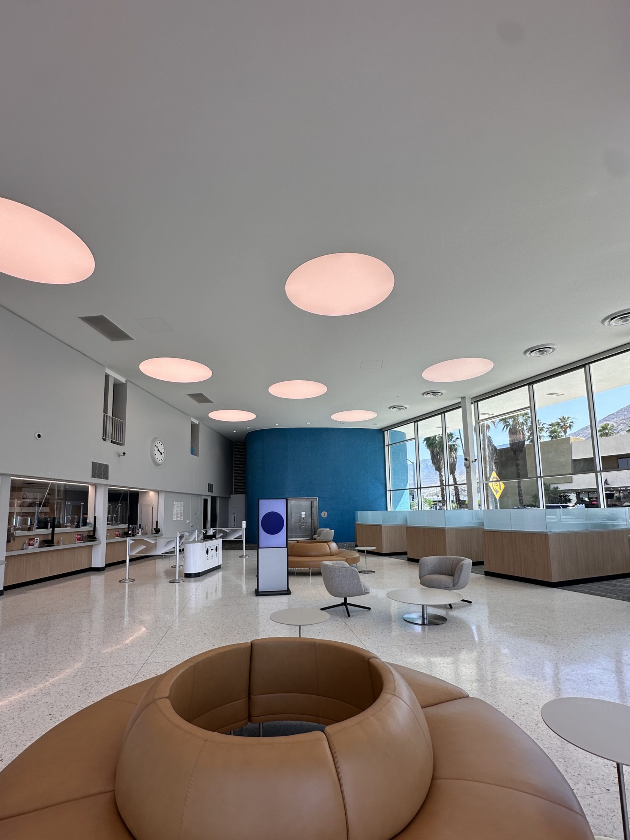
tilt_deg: +7.6
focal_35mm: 16
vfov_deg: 94.1
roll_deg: +0.7
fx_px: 388
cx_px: 304
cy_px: 466
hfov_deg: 78.1
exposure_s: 1/267
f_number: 2.2
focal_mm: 2.22
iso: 40
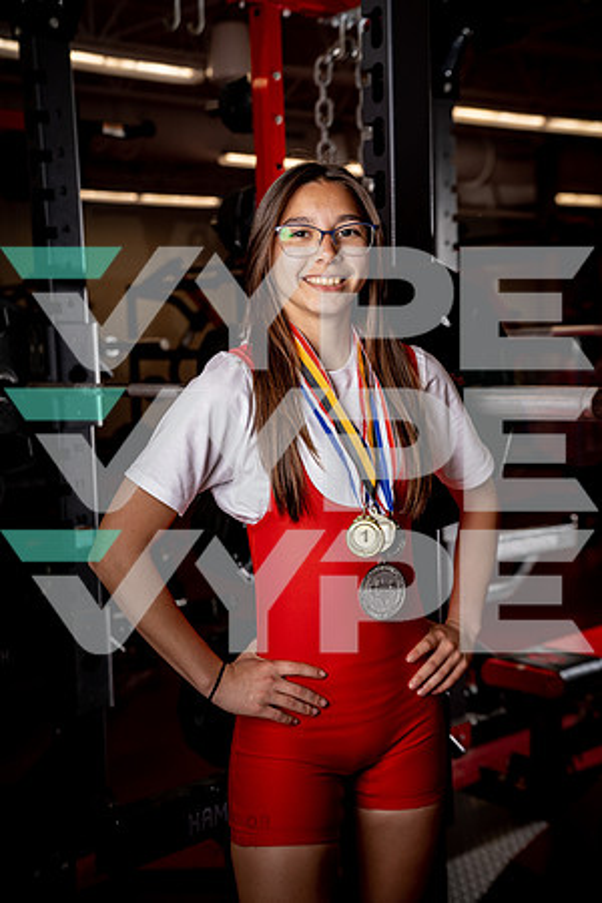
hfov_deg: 27.0
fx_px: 1254
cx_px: 301
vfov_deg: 39.6
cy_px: 452
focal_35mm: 50
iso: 200
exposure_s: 1/250
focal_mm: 50
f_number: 4
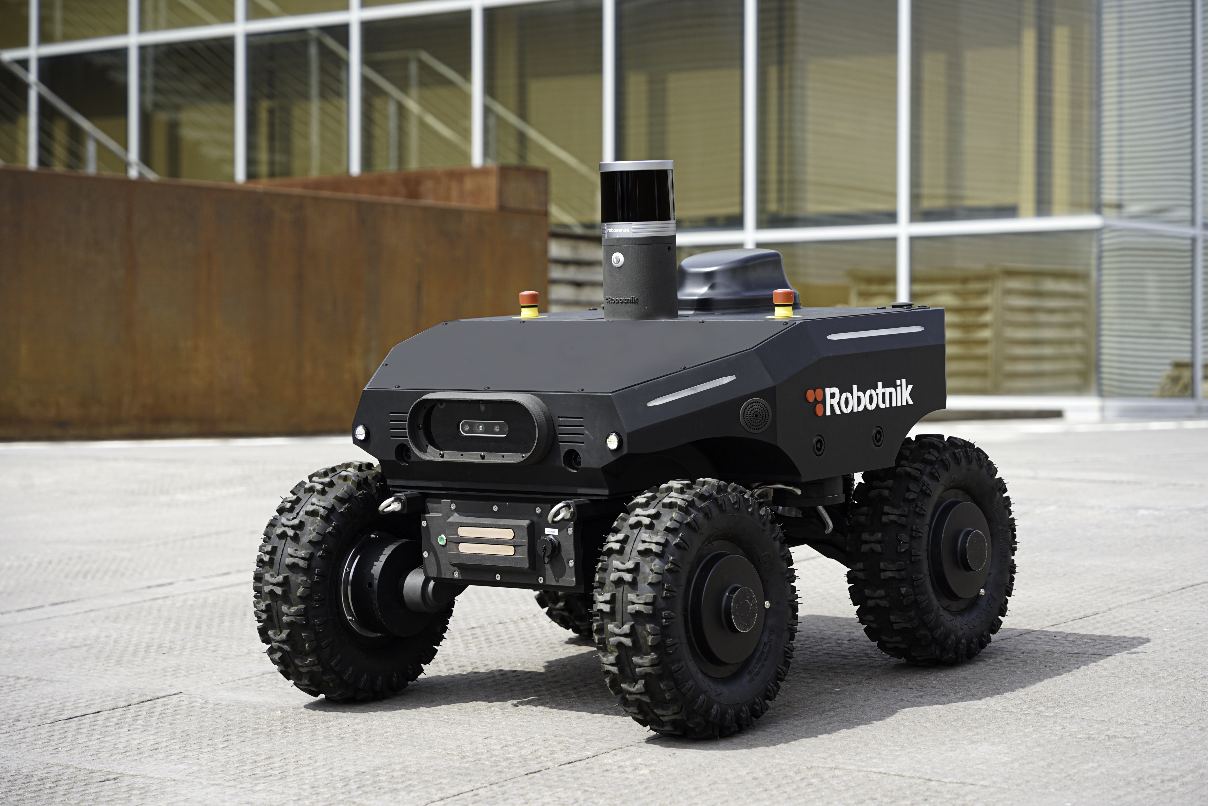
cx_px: 604
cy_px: 403
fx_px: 2718
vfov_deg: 16.9
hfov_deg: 25.1
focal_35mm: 81
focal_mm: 81
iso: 100
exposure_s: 1/250
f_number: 5.6
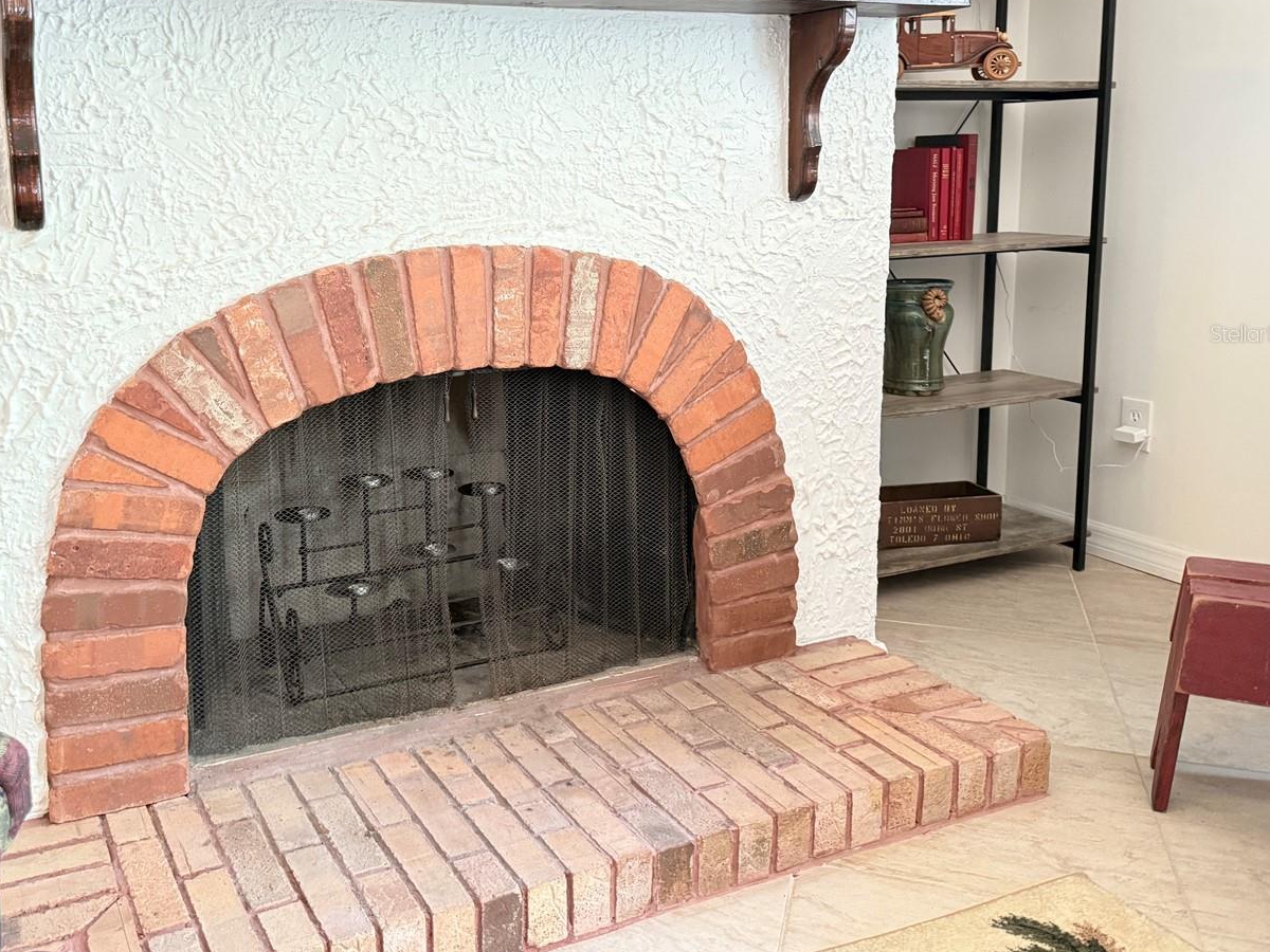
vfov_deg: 43.7
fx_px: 1174
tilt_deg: -8.0
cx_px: 464
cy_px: 333
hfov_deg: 56.0
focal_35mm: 32
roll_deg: +0.7
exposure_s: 1/60
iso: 500
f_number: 1.78
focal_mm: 6.76
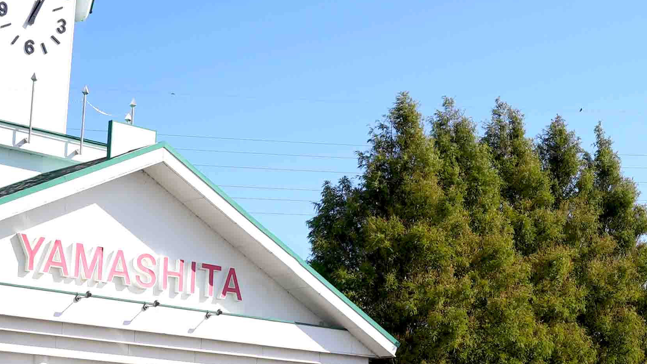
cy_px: 169
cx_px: 441
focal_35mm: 79
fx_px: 1347
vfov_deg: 15.4
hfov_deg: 26.8
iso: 80
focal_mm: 29.2
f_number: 11
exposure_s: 1/160
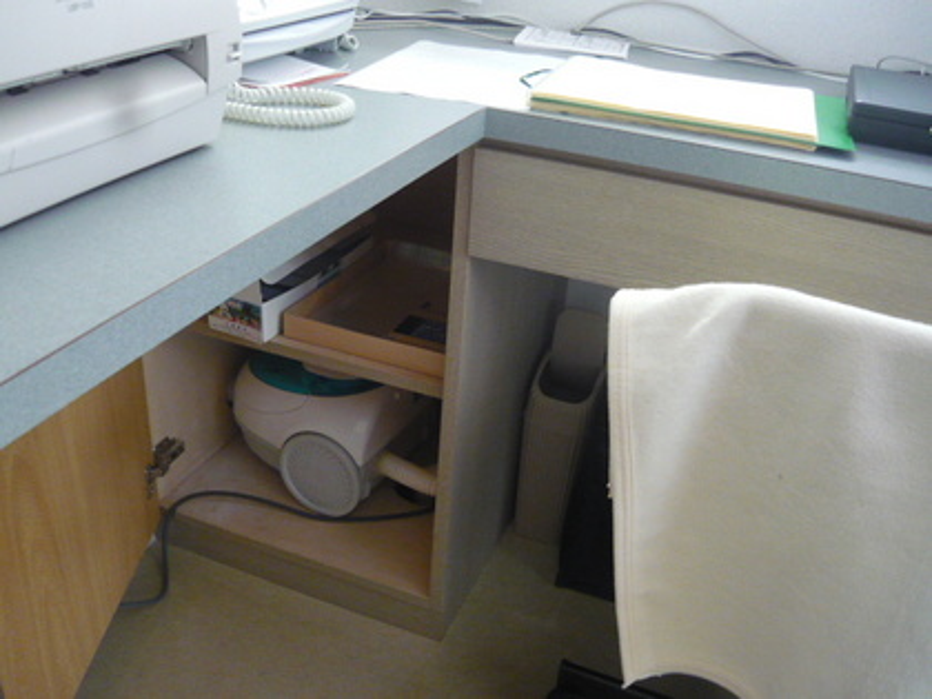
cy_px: 350
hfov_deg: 55.4
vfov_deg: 42.9
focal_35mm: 33
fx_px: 888
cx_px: 466
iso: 400
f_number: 2.8
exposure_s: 1/15
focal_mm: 5.5
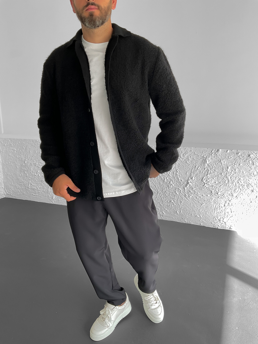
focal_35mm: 29
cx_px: 129
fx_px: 288
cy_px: 172
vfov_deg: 61.7
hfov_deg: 48.2
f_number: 1.8
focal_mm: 3
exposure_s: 1/120
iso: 16
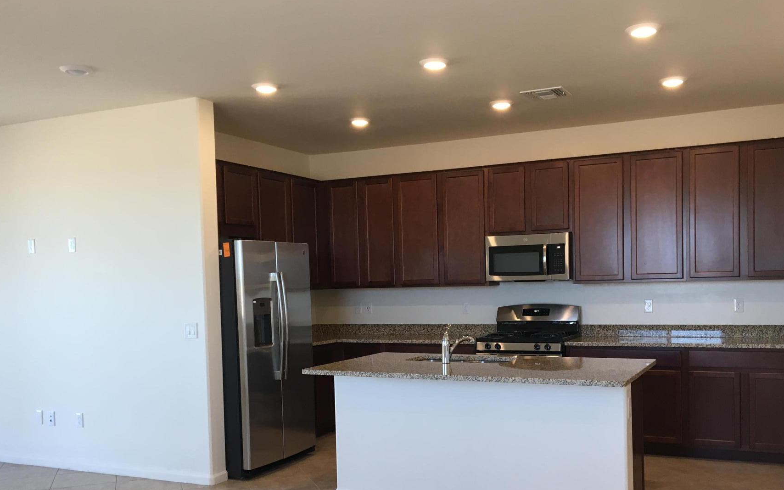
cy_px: 311
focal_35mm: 36
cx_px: 412
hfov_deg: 54.0
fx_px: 769
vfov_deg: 35.1
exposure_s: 1/30
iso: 25
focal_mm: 4.15
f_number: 2.2
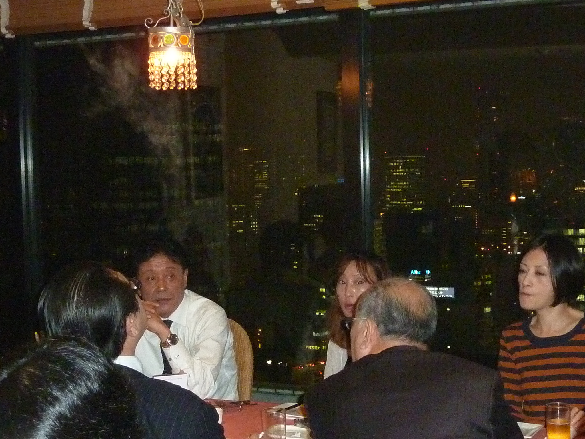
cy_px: 220
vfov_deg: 23.3
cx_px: 292
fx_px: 1065
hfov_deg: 30.7
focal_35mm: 63
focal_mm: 5.7
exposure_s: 1/30
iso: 640
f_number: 3.5
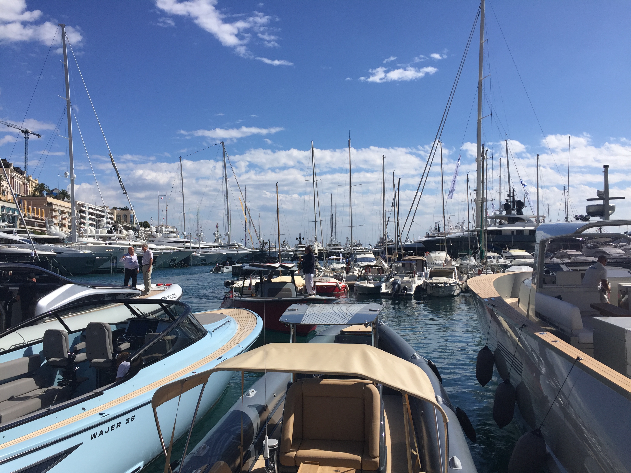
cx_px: 316
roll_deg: -0.4
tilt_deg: +0.8
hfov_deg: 61.7
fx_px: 529
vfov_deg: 48.2
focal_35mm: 29
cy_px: 236
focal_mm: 4.15
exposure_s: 1/3968
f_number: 2.2
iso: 32
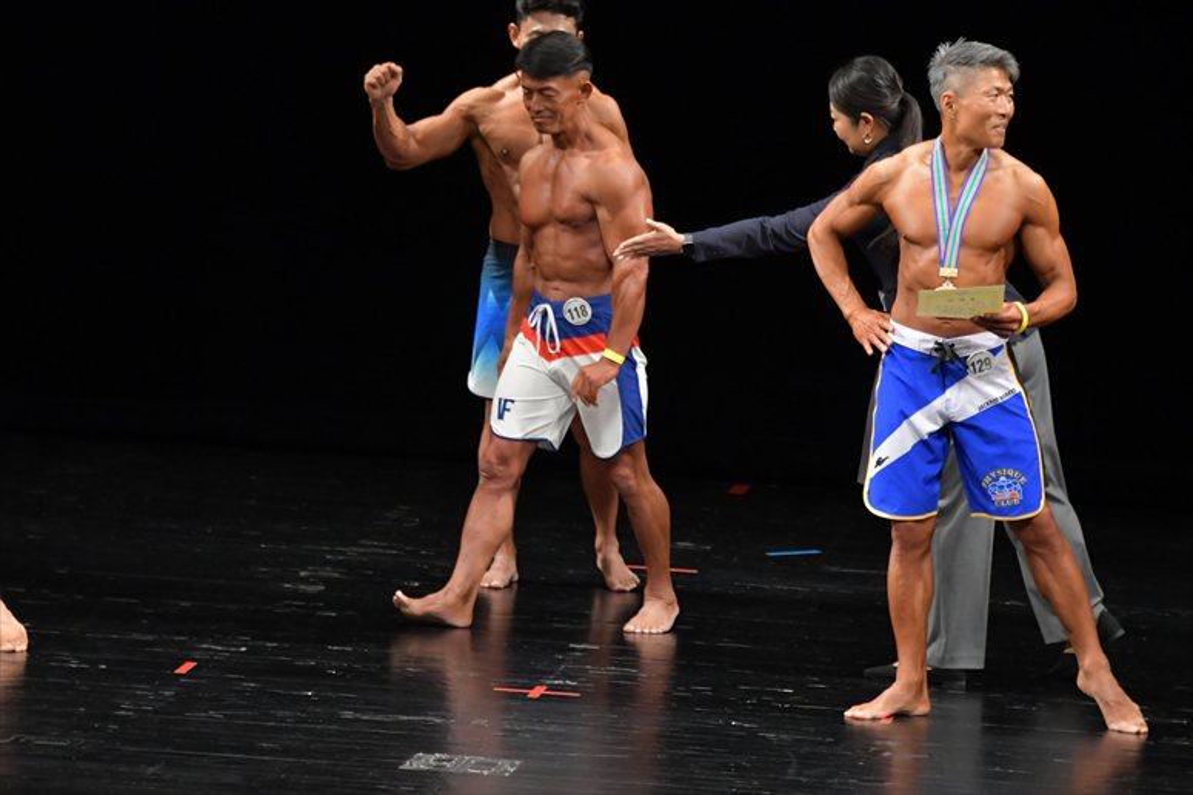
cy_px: 398
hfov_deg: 7.2
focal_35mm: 285
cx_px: 596
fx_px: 9440
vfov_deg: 4.8
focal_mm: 190
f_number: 5.6
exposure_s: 1/400
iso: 3200
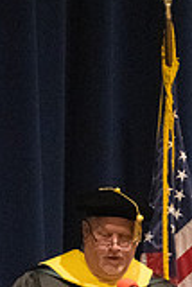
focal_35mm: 777
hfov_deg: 1.8
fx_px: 6202
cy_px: 393
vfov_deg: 2.6
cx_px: 94
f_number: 4.5
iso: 8000
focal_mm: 185
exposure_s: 1/250
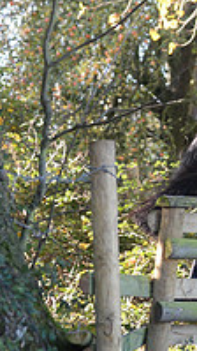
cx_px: 412
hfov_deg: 5.5
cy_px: 183
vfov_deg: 10.1
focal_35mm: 214
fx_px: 1986
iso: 1000
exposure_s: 1/1000
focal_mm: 70
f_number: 2.8
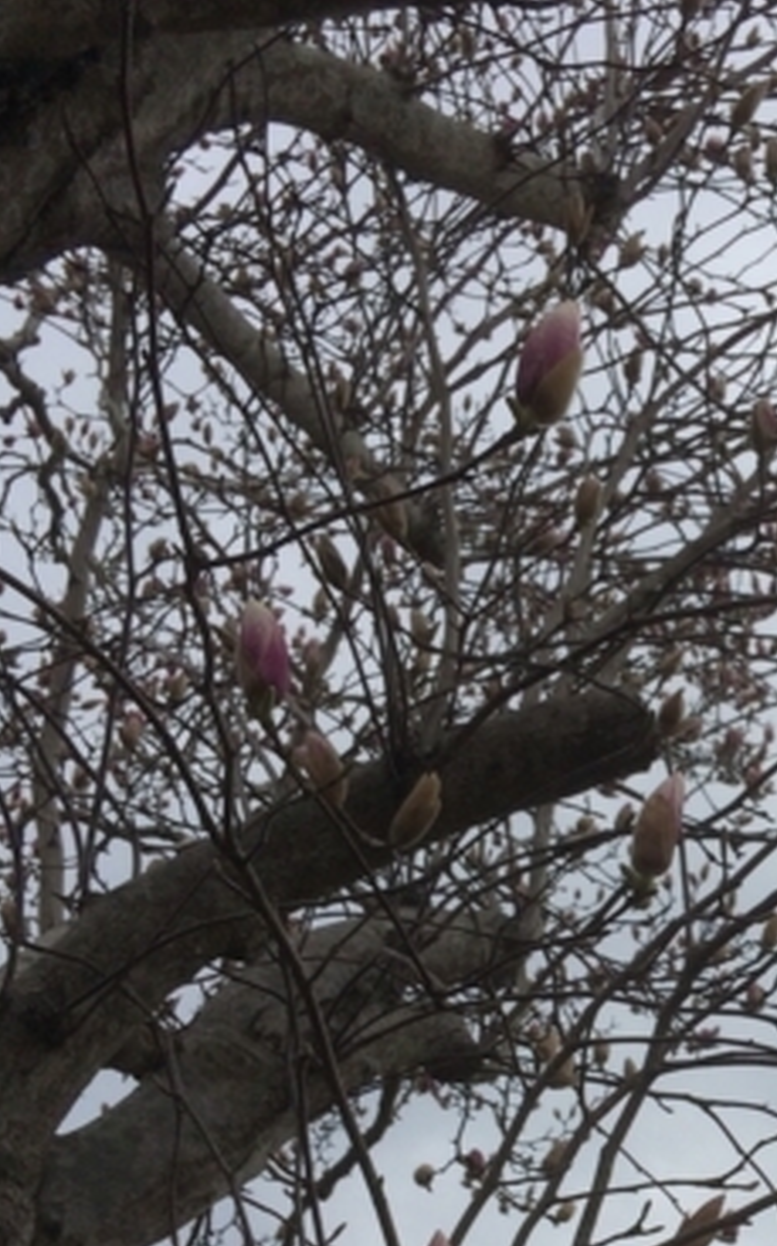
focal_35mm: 67
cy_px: 995
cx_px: 865
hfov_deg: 18.6
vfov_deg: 29.9
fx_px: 2273
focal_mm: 4.15
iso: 32
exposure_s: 1/1953
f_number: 2.2
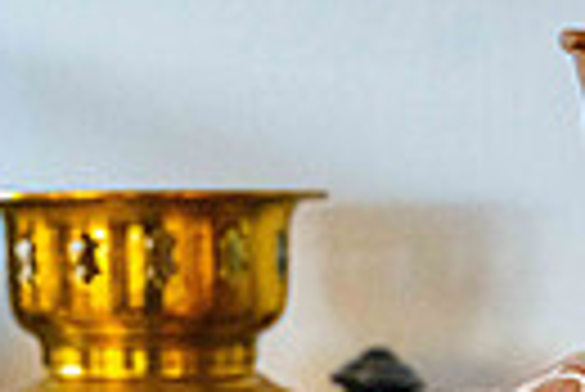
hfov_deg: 12.1
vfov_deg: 7.7
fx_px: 2749
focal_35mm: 169
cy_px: 854
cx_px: 306
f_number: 5
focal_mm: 38
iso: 10000
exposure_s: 1/125
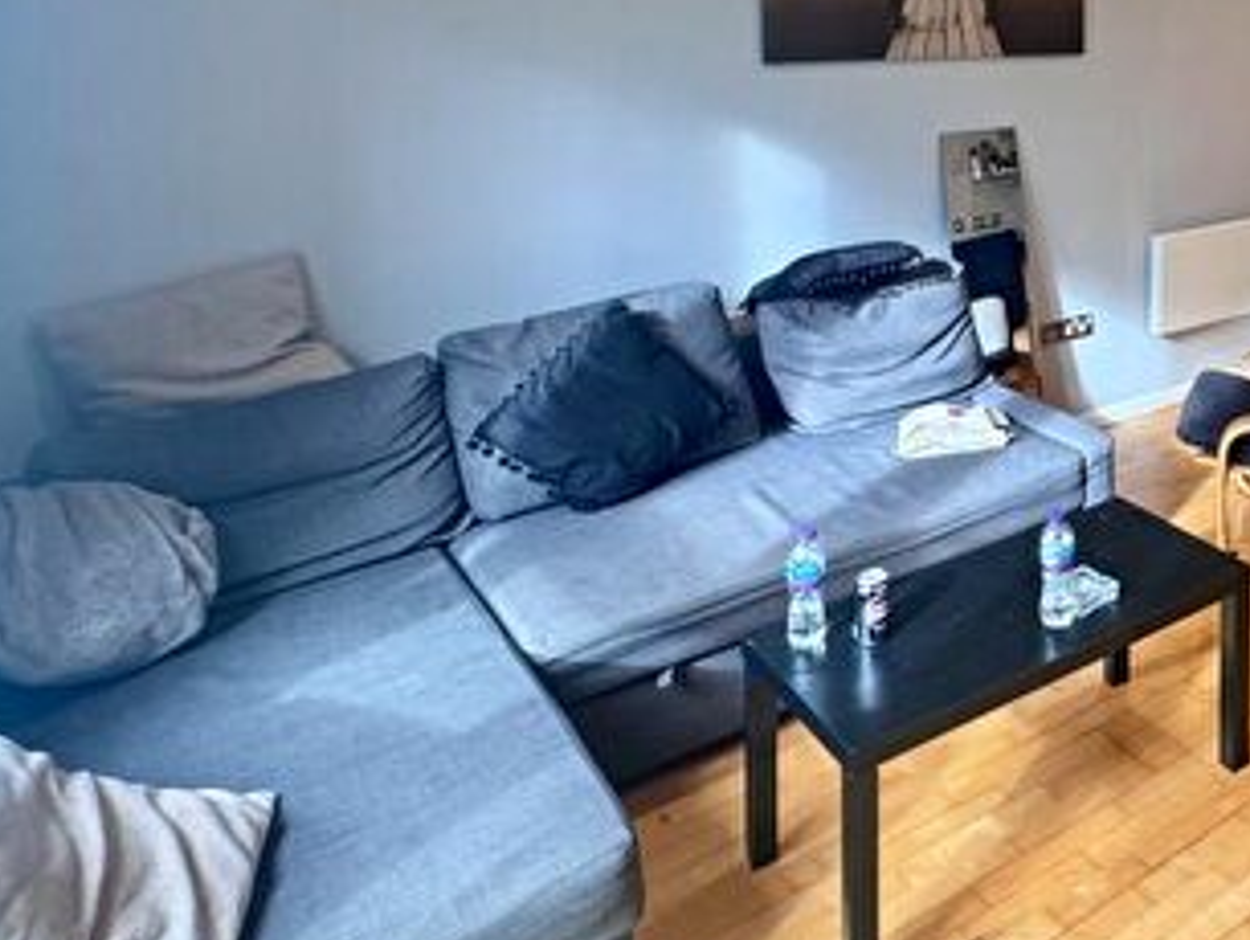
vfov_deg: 41.0
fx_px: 1156
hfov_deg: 48.5
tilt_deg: -4.9
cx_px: 1201
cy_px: 104
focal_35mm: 32
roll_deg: +0.3
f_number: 2.2
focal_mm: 2.22
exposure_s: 1/100
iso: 200
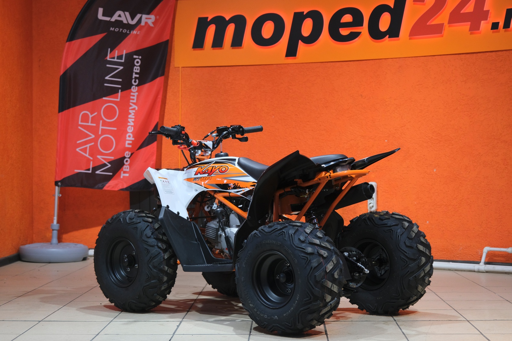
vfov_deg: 21.9
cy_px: 170
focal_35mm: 62
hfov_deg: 32.4
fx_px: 882
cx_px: 256
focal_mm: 41.1
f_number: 4
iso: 1250
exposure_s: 1/100
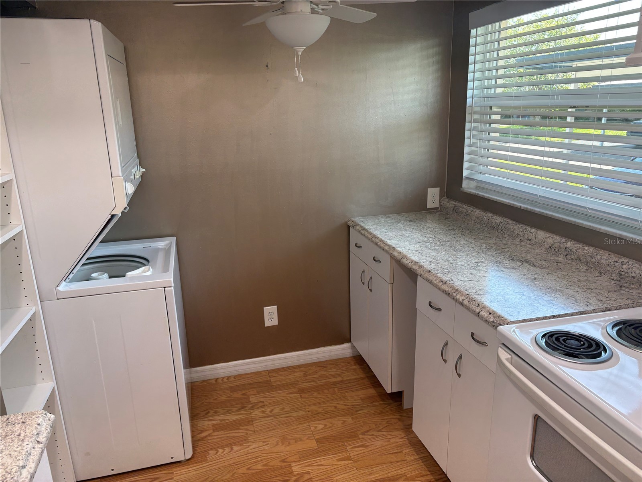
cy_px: 241
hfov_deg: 67.3
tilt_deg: -14.2
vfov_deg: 53.1
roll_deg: +2.3
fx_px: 482
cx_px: 321
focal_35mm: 26
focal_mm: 5.96
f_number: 1.6
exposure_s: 1/120
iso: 64
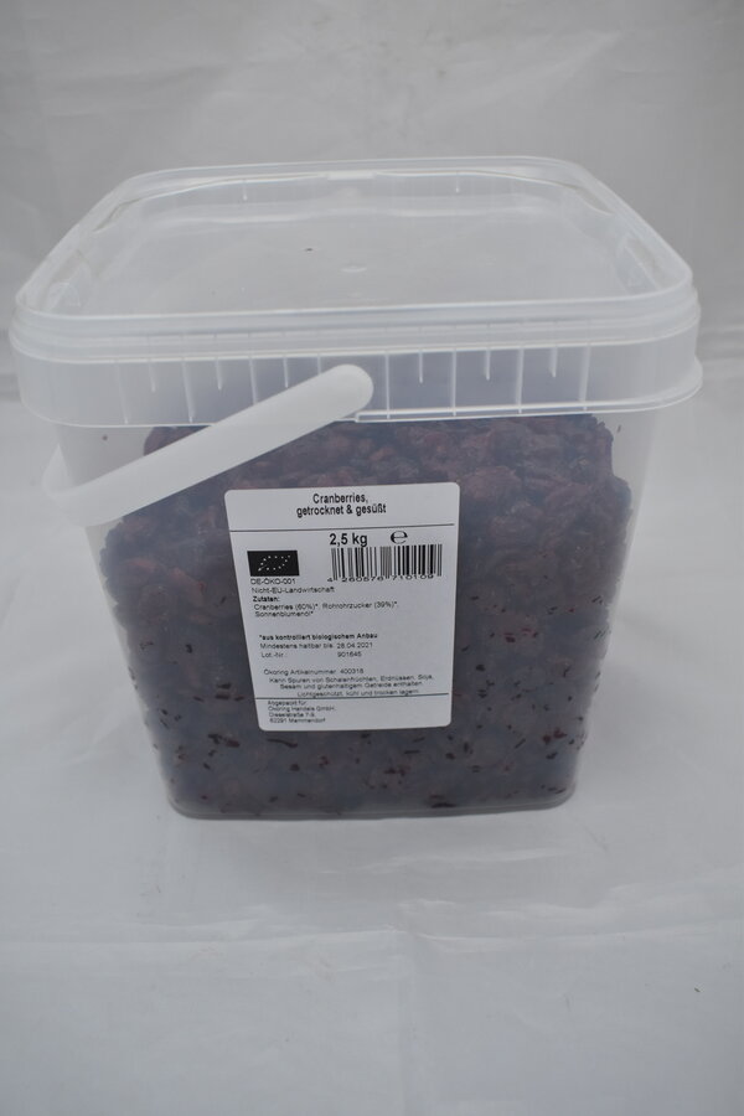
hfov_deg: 43.6
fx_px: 930
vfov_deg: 61.9
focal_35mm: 30
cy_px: 558
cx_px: 372
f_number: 4.5
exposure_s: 1/320
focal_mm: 20
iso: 800
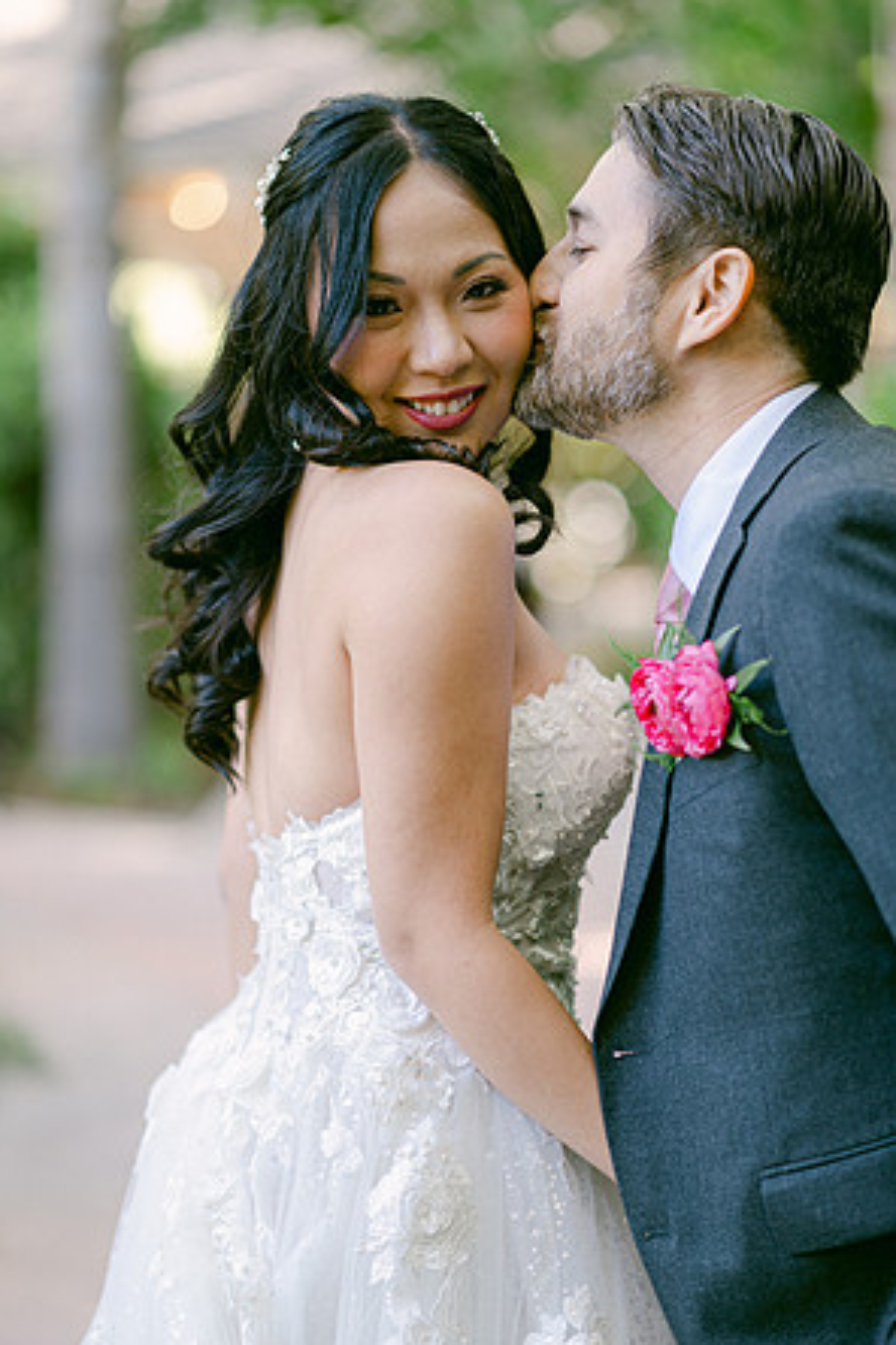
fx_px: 3210
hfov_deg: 15.9
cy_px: 672
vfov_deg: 23.6
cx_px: 446
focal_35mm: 86
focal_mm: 85
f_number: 2
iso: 140
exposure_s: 1/125
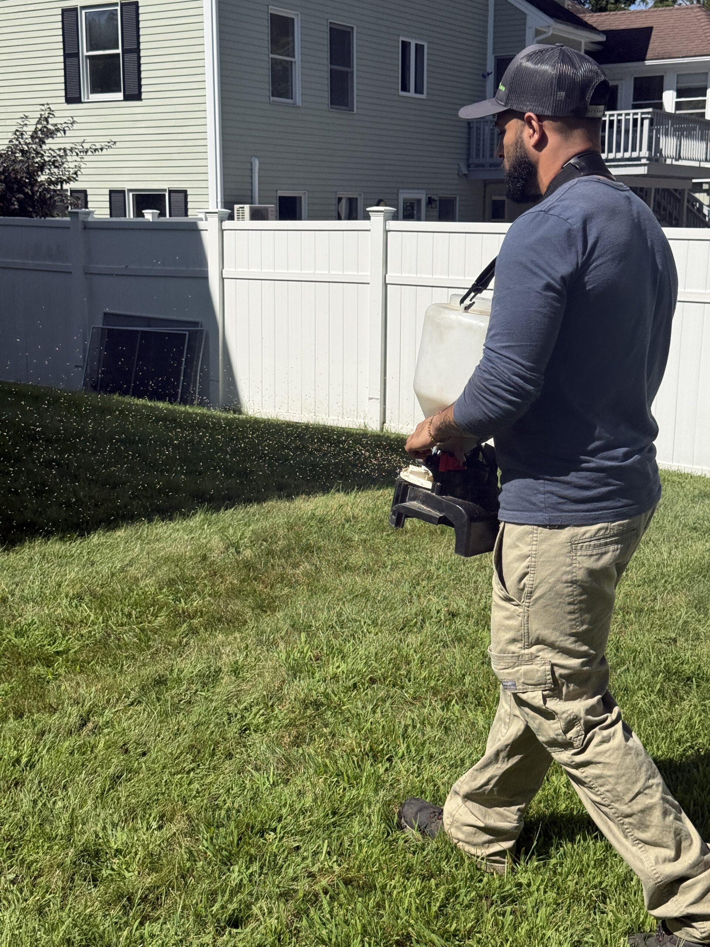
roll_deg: -0.3
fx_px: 1313
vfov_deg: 39.7
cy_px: 474
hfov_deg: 30.3
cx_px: 355
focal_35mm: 48
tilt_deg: -10.4
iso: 80
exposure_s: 1/9901
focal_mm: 6.76
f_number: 1.78
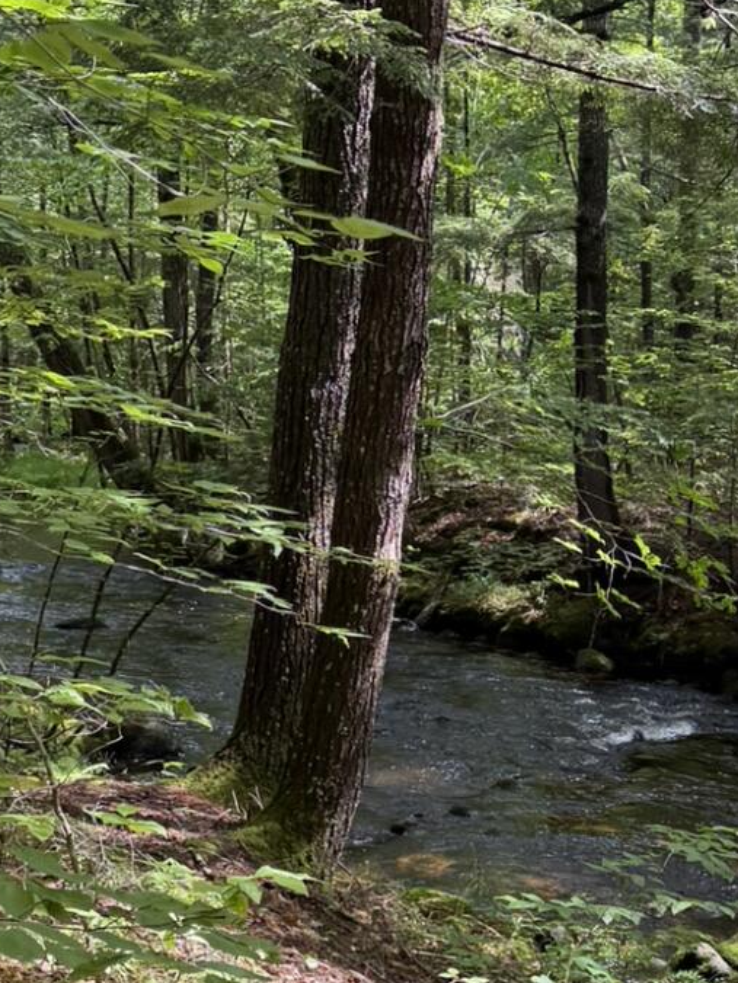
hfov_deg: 20.5
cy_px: 797
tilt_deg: -10.9
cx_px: 603
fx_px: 2018
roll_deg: -3.9
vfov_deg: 26.8
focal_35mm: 71
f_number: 1.78
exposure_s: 1/178
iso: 80
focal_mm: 6.76
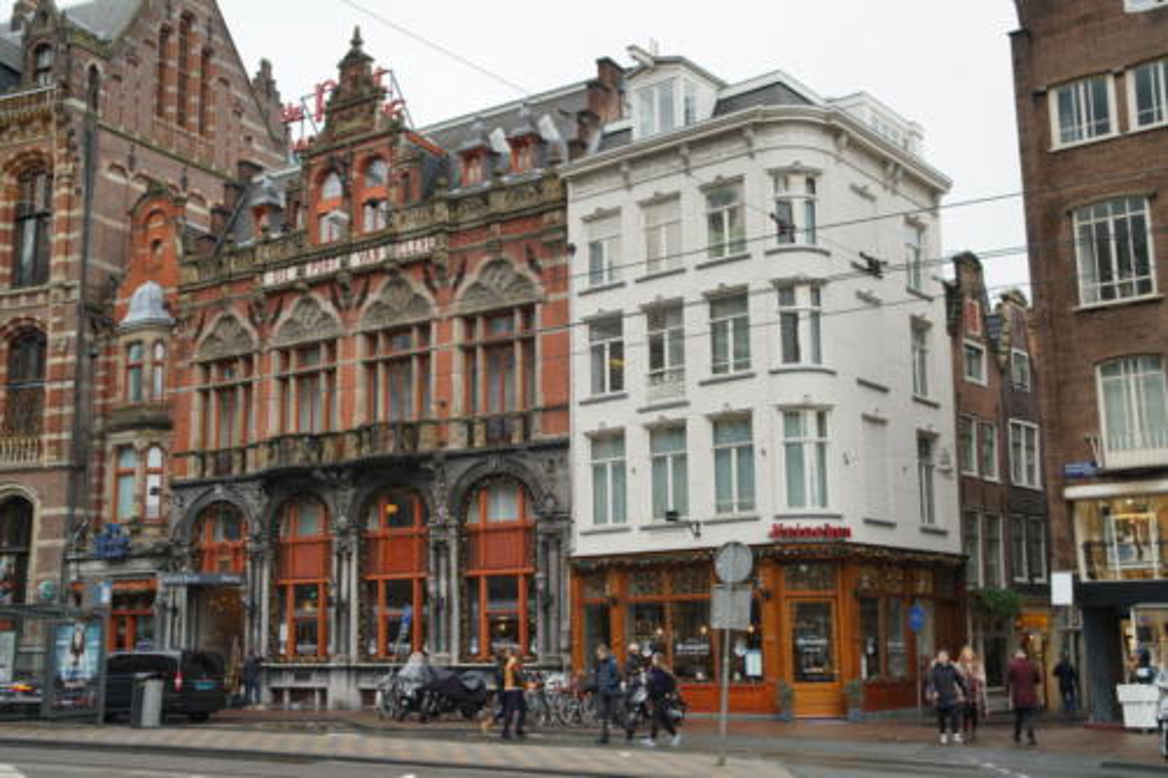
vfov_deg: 33.4
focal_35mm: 40
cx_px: 584
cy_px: 389
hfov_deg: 48.5
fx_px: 1297
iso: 800
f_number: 7.1
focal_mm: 40
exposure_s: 1/160
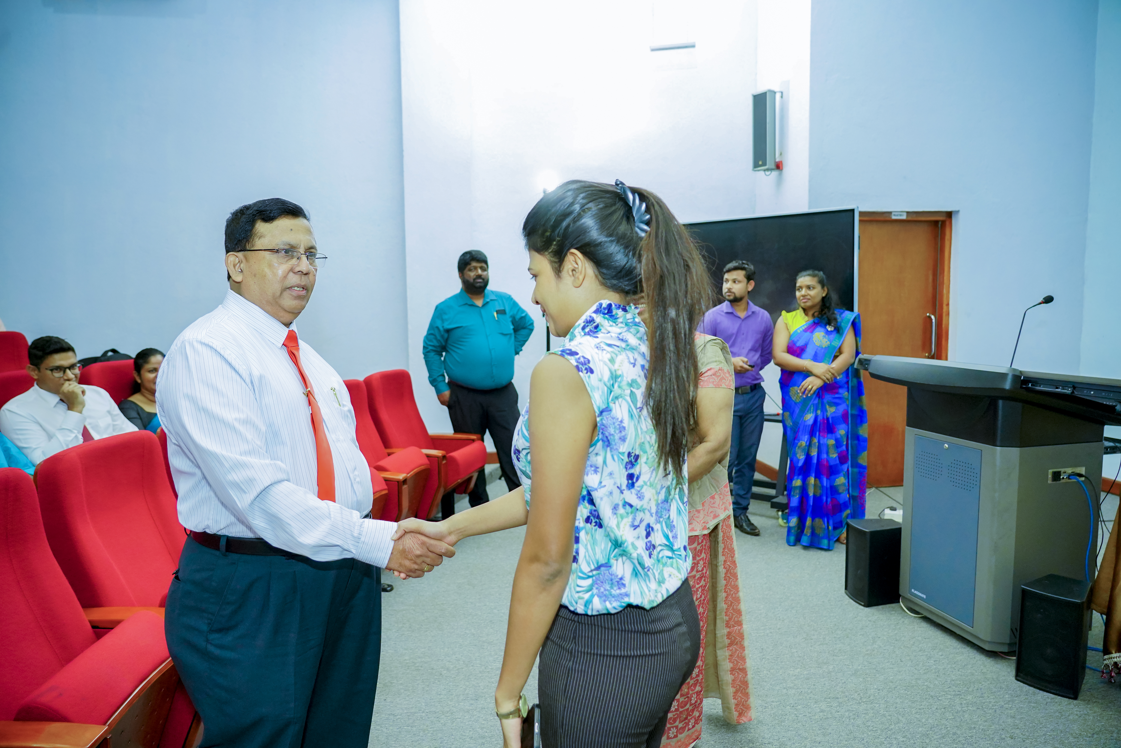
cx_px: 560
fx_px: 747
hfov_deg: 73.7
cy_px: 374
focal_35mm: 24
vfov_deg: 53.1
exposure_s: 1/200
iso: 2000
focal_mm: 24
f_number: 4
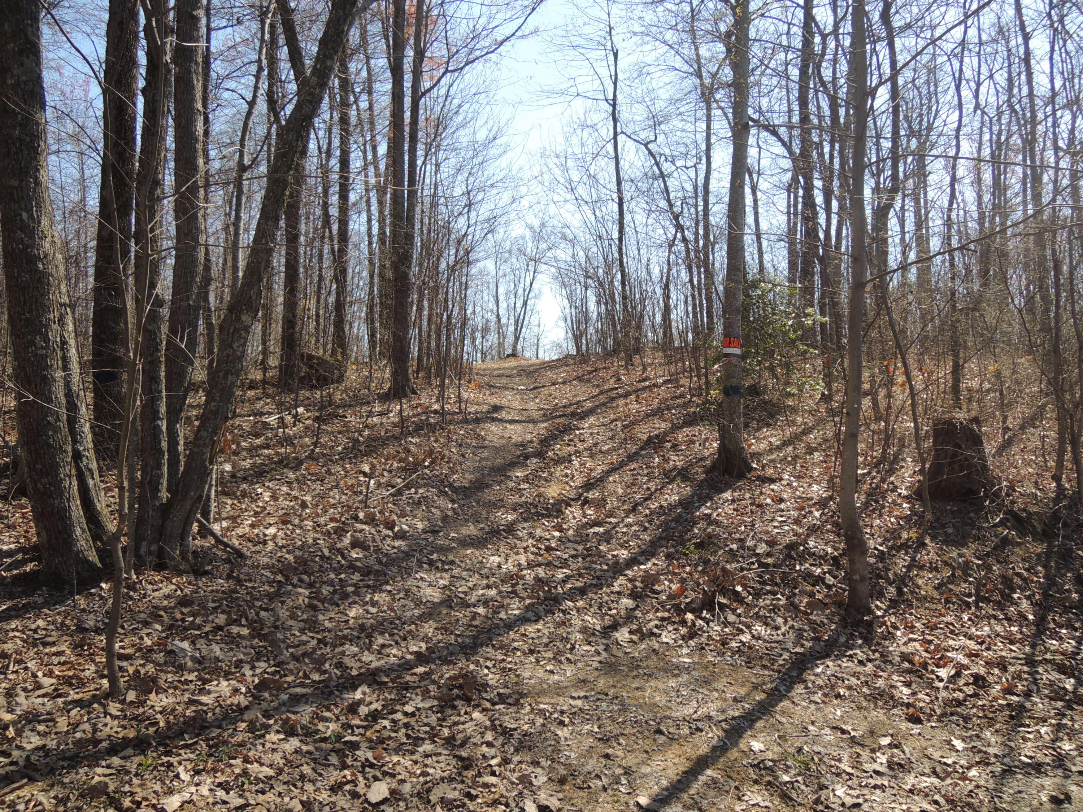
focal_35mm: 24
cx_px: 542
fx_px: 751
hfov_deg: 71.6
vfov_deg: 56.8
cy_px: 406
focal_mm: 4.3
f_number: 2.8
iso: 100
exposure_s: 1/800
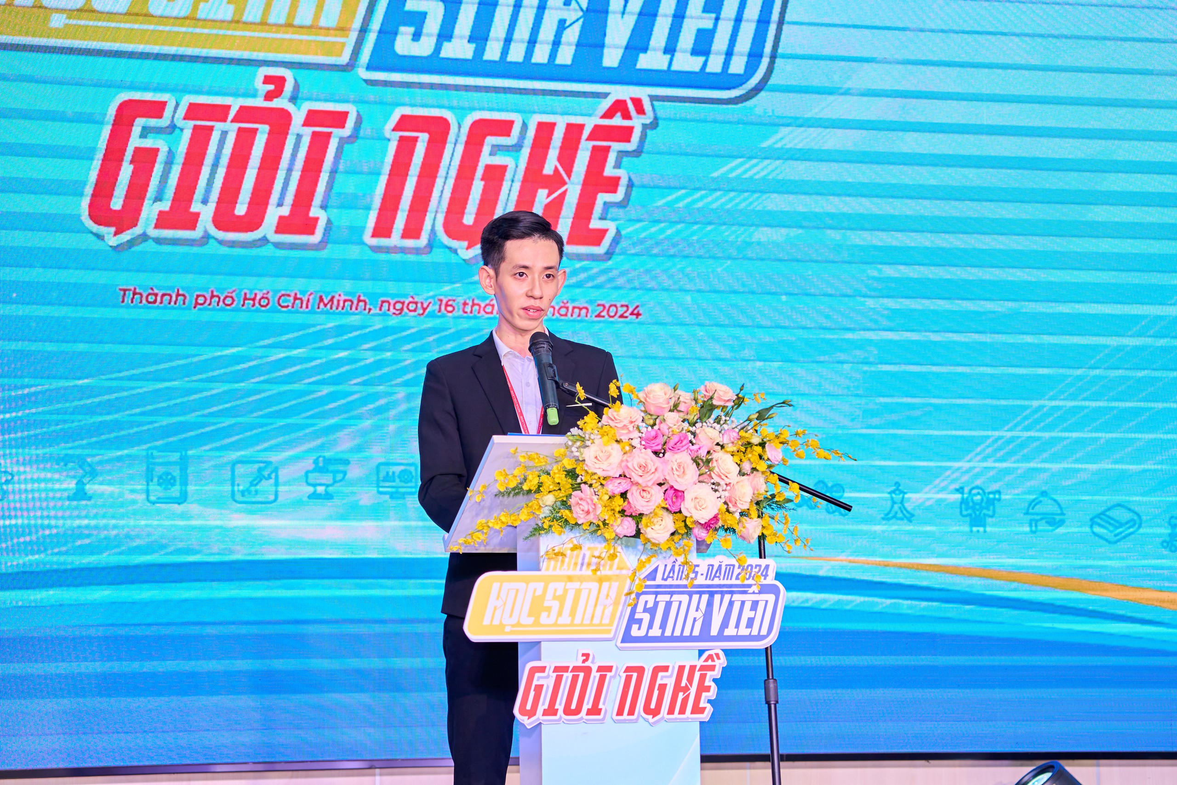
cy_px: 392
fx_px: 3662
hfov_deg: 18.3
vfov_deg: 12.2
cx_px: 588
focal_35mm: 112
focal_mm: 75
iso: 320
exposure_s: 1/250
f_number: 3.2
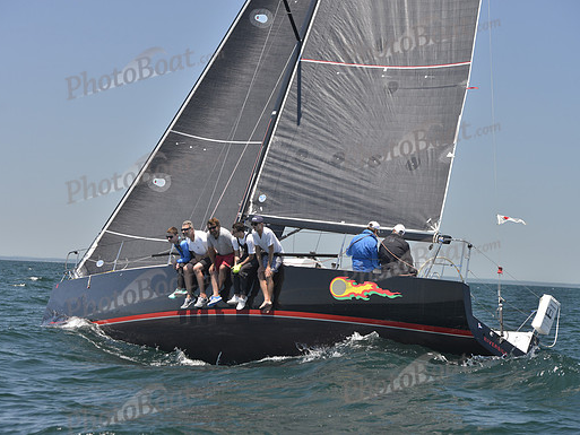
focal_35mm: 100
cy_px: 218
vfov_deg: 14.8
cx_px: 284
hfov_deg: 19.6
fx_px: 1676
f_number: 5.6
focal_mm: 92
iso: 400
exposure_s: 1/800
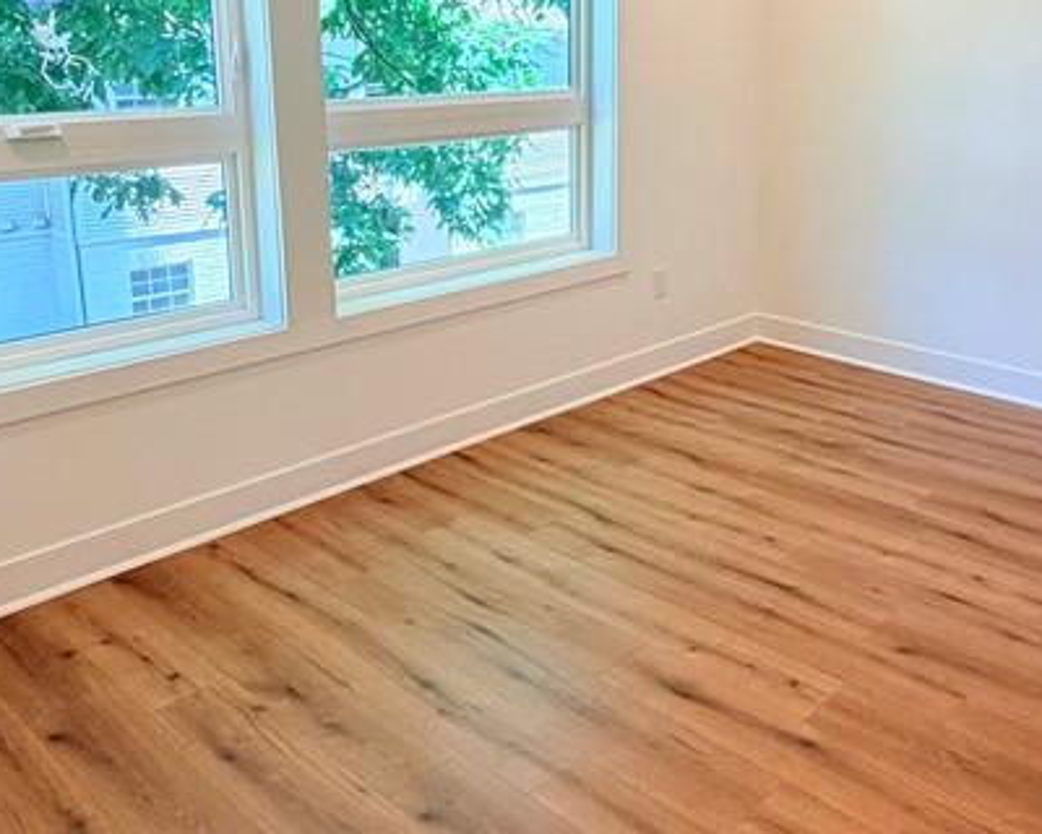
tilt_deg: -11.3
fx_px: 1079
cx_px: 654
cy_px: 250
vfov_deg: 41.4
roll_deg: -0.4
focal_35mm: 35
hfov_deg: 51.0
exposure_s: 1/120
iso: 160
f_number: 2.2
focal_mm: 2.22
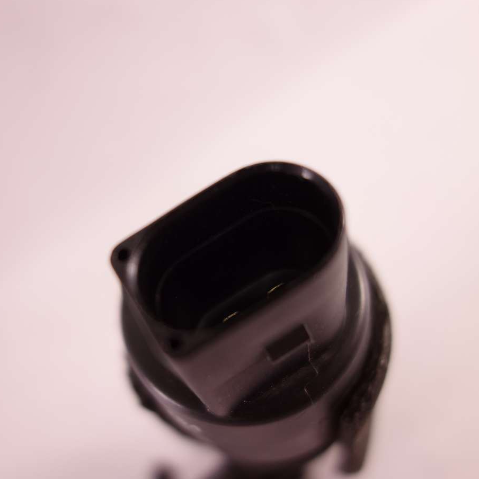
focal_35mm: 36
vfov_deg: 46.0
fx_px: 564
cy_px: 238
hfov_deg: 45.9
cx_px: 205
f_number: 2.2
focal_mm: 10.4
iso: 200
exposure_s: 1/100
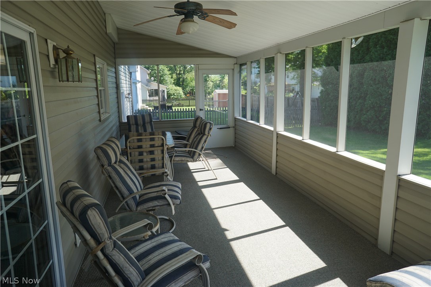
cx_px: 216
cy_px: 144
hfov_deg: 73.7
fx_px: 287
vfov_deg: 53.1
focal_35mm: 24
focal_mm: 16
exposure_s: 1/80
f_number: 5.6
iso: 100
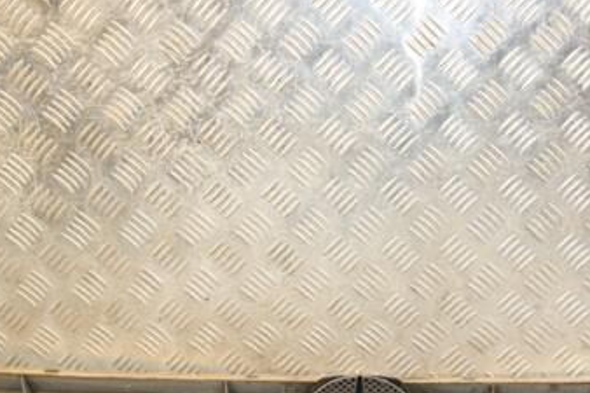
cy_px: 342
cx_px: 389
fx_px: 1048
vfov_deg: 20.8
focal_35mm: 64
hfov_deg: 31.2
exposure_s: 1/200
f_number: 5
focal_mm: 24
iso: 800
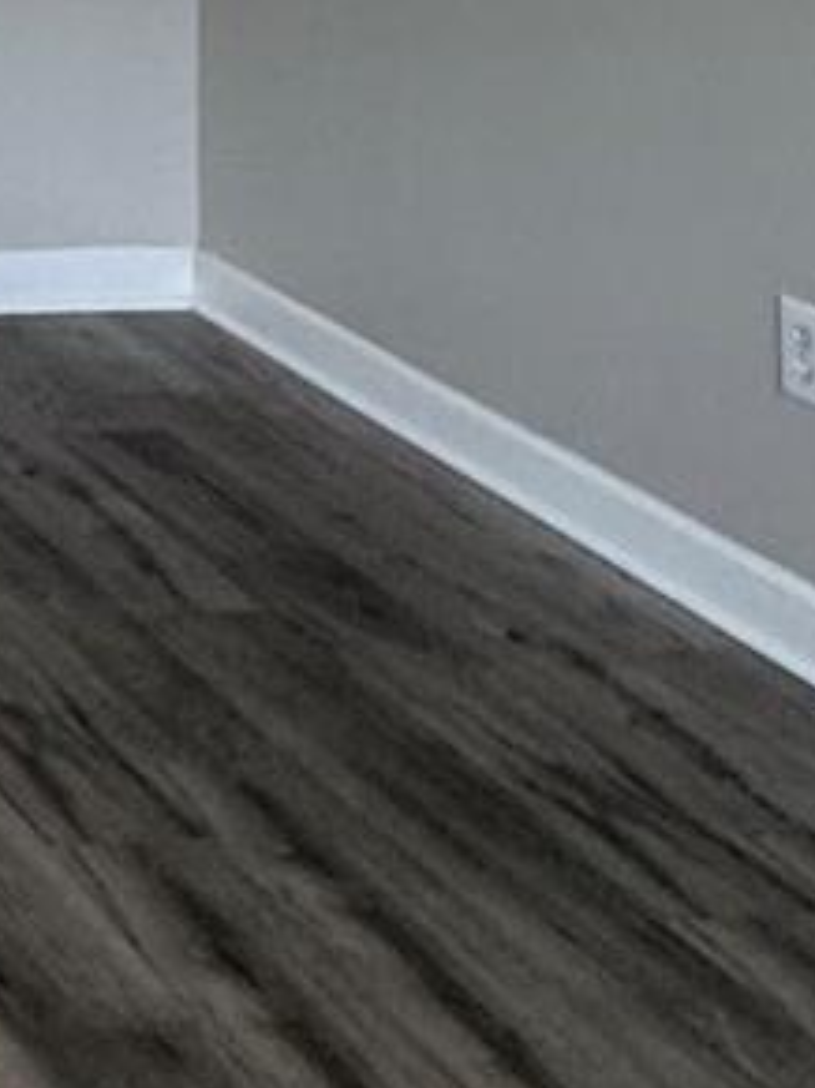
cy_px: -542
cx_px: -894
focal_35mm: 74
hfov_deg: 15.3
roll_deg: +0.1
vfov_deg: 21.9
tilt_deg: +1.6
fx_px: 2325
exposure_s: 1/60
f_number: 2.2
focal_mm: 2.22
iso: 250
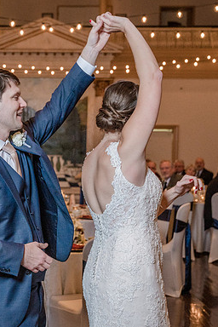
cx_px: 19
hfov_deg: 18.1
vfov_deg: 27.3
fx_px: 672
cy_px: 177
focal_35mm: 74
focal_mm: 41
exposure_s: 1/250
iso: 2000
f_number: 4
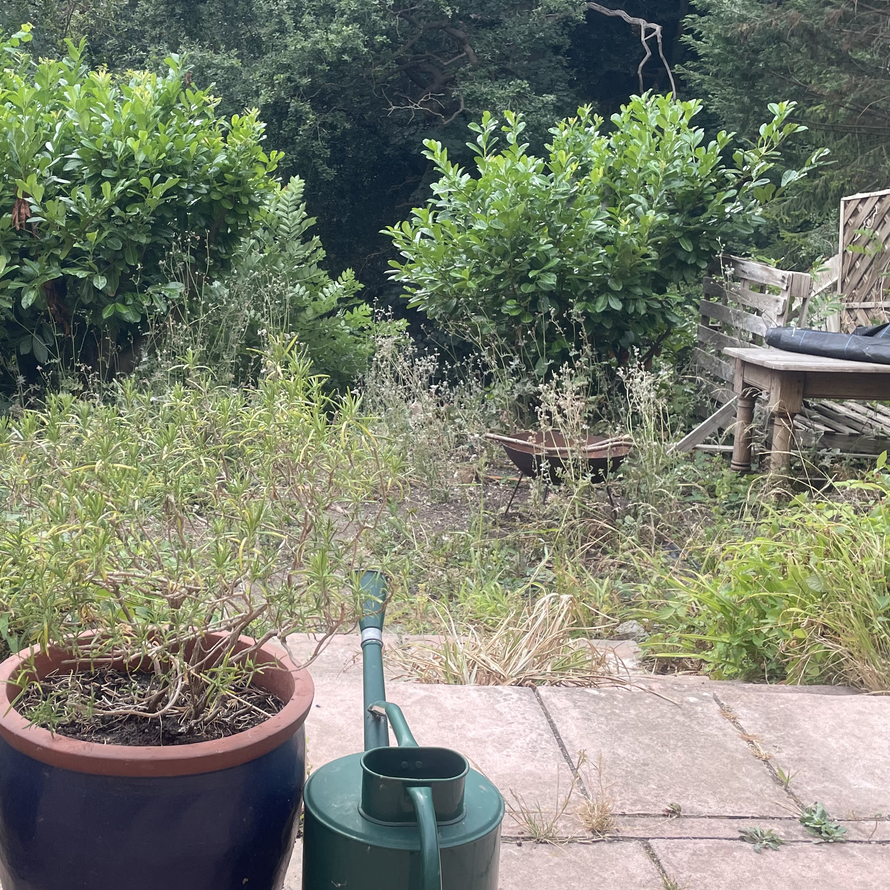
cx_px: 327
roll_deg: -1.3
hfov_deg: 37.3
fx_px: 1309
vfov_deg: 37.5
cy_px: 389
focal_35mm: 45
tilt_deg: -12.8
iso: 32
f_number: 1.6
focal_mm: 4.2
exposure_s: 1/550
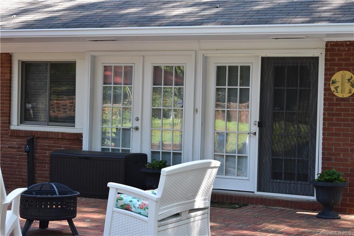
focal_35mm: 78
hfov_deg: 26.0
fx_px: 767
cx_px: 177
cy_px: 118
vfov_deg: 17.5
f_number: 7.1
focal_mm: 52
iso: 400
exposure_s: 1/200
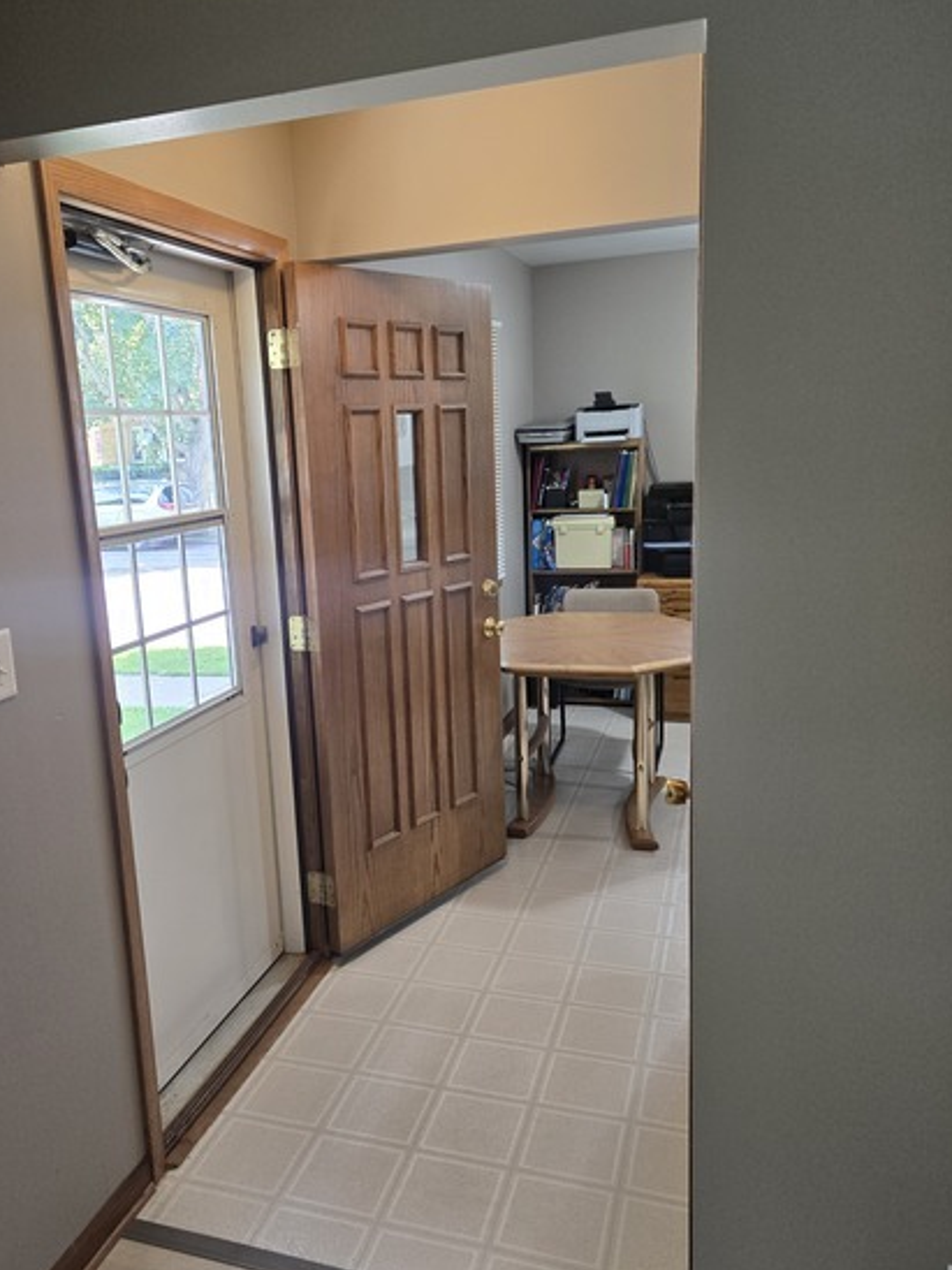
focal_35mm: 28
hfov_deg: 49.5
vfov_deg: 63.4
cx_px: 394
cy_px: 641
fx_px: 1027
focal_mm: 5.4
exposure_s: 1/120
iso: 160
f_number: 1.8
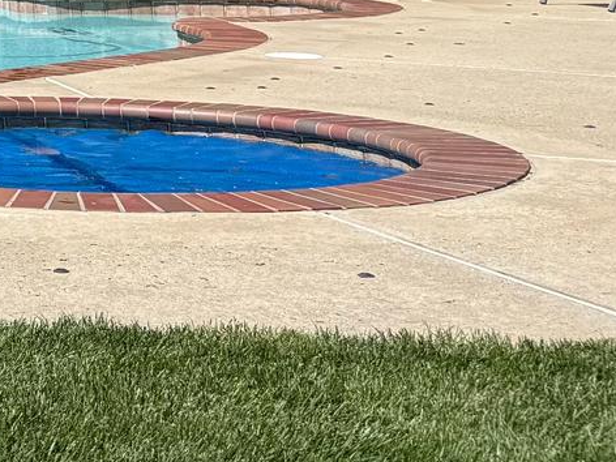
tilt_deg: +10.2
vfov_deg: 12.3
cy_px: -509
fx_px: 1851
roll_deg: +1.0
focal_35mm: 104
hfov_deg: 15.1
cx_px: -644
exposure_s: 1/4975
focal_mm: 6.76
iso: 80
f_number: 1.78
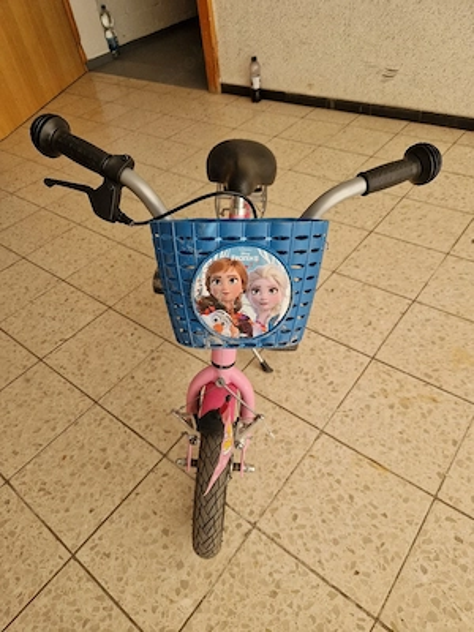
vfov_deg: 73.9
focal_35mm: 23
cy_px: 316
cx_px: 237
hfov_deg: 58.9
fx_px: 420
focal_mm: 5.4
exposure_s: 1/182
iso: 50
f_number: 1.8
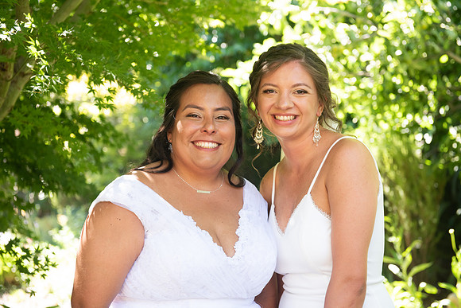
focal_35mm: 62
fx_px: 794
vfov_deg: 21.9
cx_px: 230
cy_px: 154
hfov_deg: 32.4
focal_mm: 62
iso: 640
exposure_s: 1/200
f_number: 4
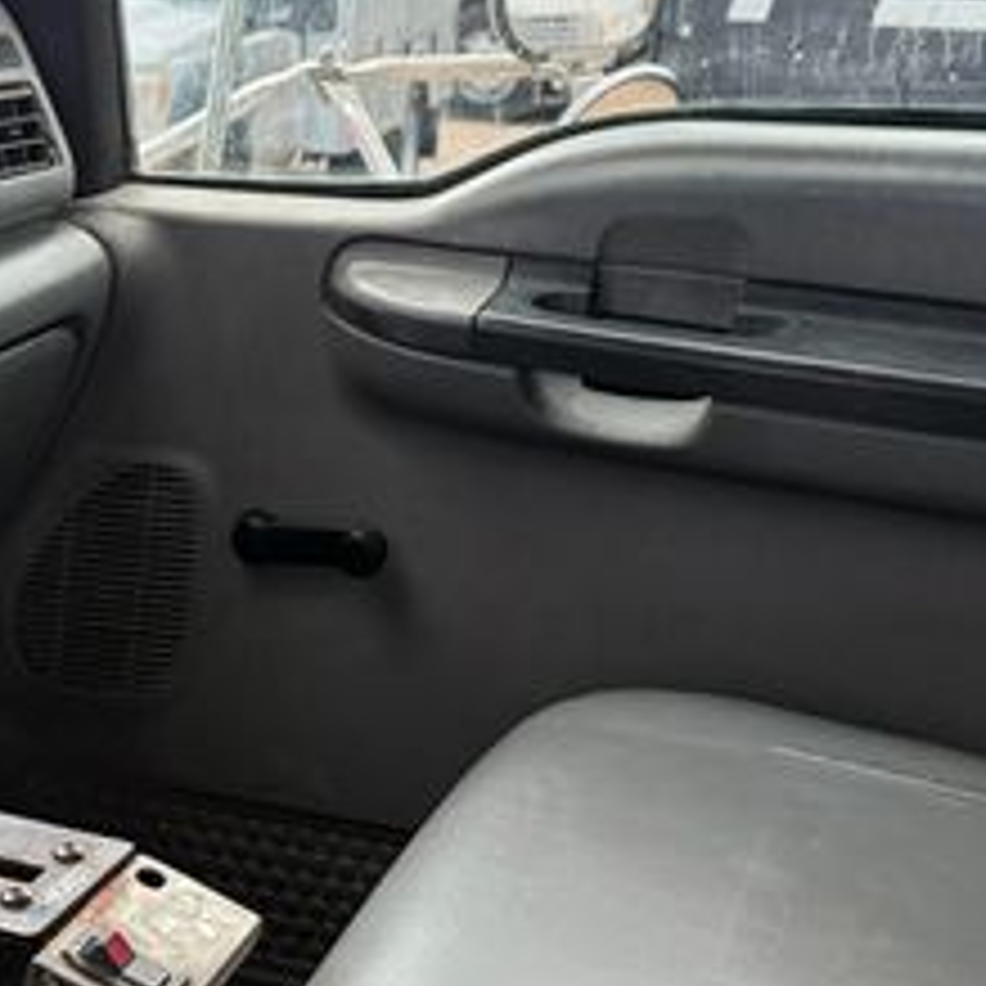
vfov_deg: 27.6
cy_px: 603
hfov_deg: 27.3
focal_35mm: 62
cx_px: 243
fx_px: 1998
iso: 200
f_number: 1.78
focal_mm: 6.76
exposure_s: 1/103
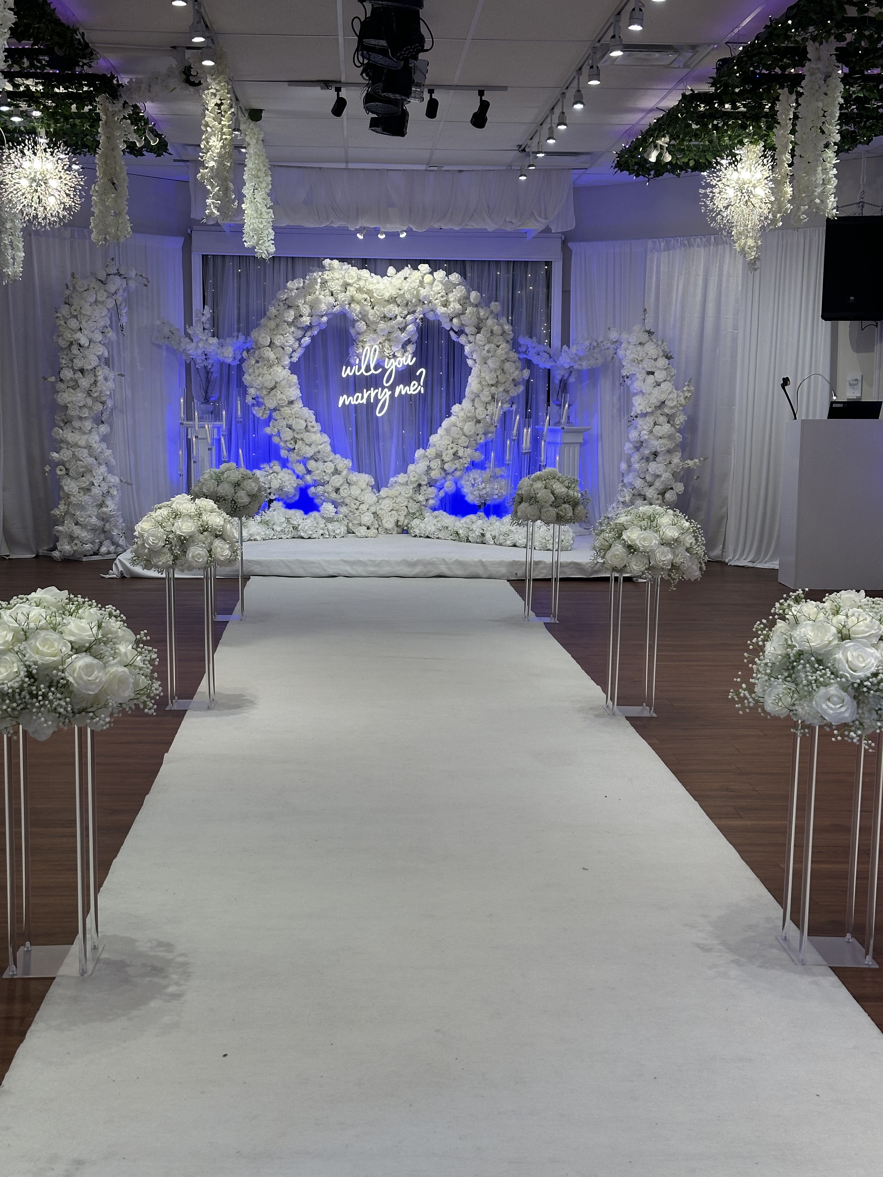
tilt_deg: -6.7
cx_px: 442
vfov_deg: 39.7
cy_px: 588
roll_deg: -0.8
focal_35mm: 48
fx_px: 1633
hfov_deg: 30.3
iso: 64
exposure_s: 1/120
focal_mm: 6.86
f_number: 1.78
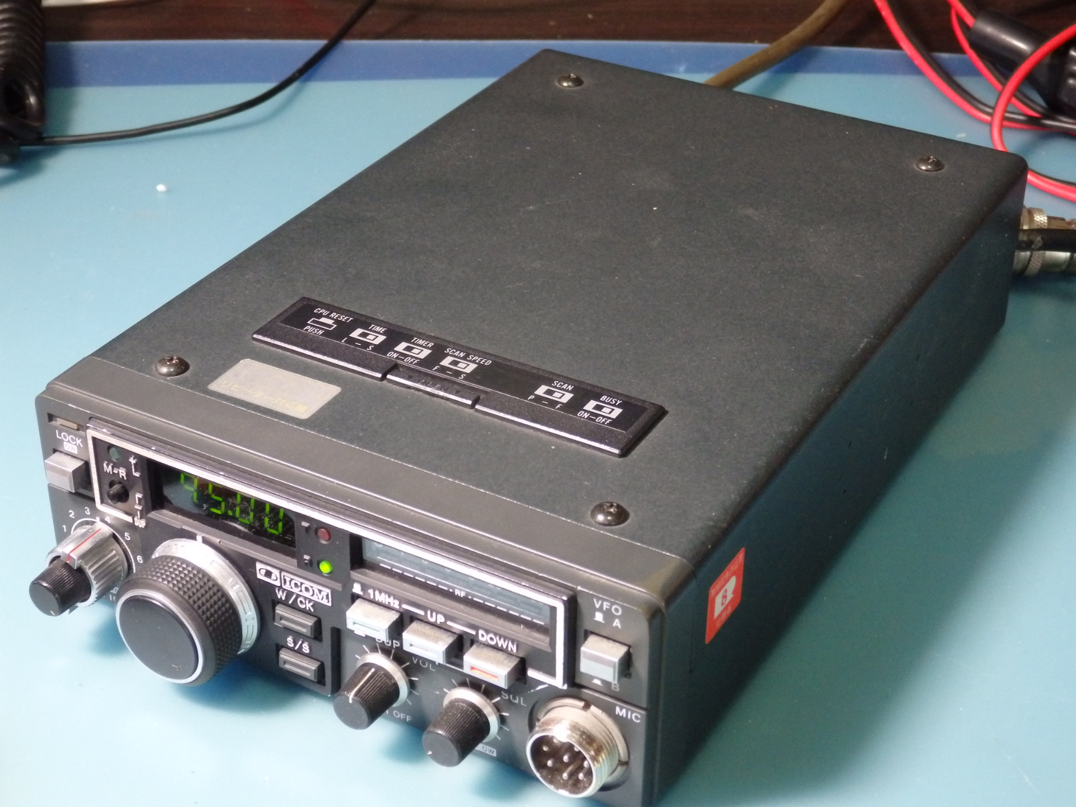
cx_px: 538
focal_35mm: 60
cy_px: 404
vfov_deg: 24.4
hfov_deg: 32.2
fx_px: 1865
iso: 800
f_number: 4.2
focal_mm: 10.8
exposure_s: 1/20
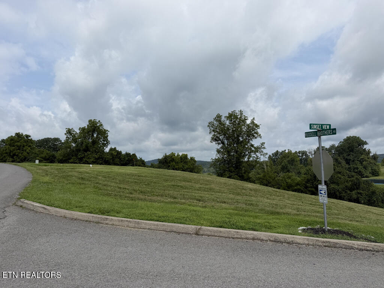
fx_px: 266
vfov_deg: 56.8
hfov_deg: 71.6
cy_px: 144
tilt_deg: +4.7
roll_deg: +0.5
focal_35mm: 24
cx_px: 192
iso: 80
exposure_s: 1/8130
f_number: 1.78
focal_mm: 6.76
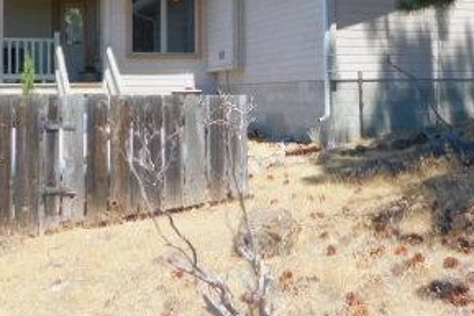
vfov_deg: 25.2
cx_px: 287
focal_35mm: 53
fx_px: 698
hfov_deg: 37.3
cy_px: 77
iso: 125
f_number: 3
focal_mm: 4
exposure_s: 1/640
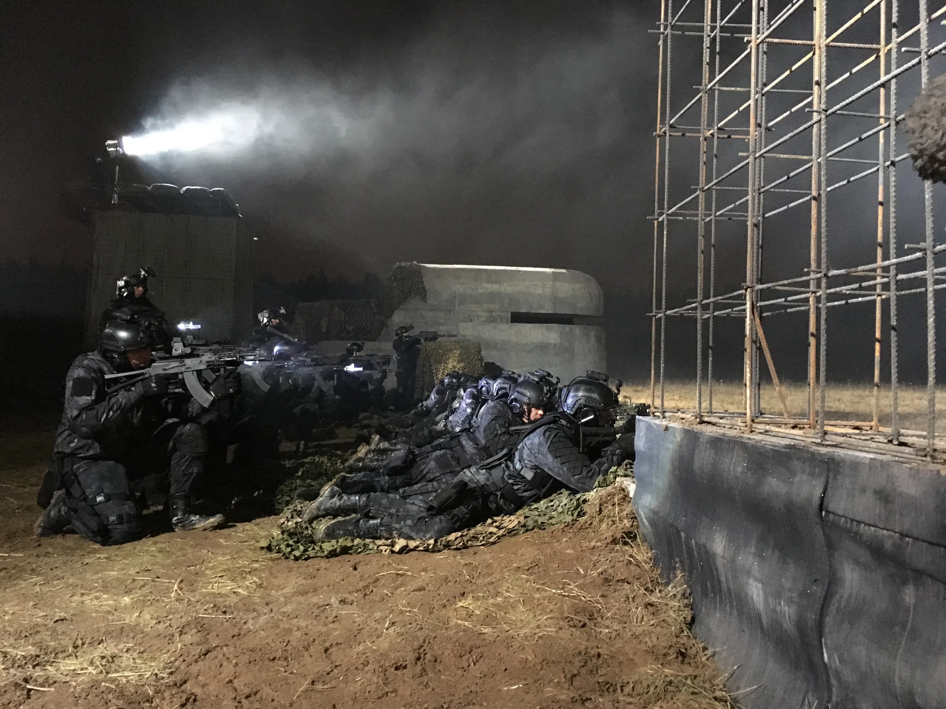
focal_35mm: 29
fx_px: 793
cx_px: 473
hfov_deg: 61.7
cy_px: 354
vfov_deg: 48.2
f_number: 2.2
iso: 640
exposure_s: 1/17
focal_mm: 4.15
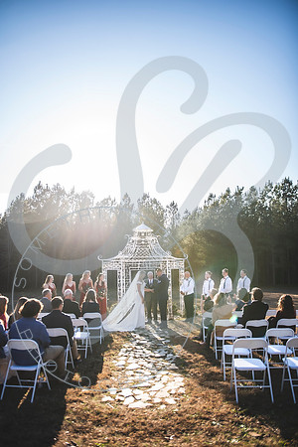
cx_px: 149
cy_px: 224
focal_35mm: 27
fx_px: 335
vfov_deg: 67.4
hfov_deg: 47.9
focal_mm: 27
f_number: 2.8
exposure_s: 1/1000
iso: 100
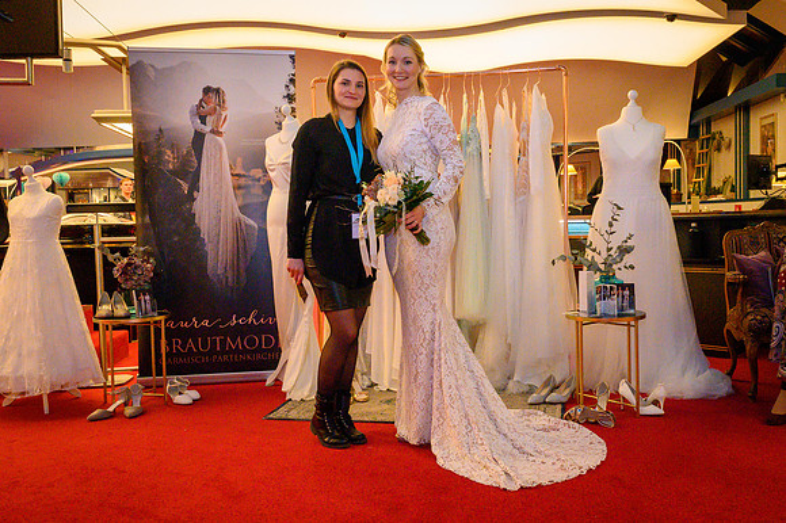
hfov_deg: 58.6
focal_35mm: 32
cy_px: 250
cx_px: 427
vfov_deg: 41.0
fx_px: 700
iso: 20000
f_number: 11
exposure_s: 1/60
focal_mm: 29.5
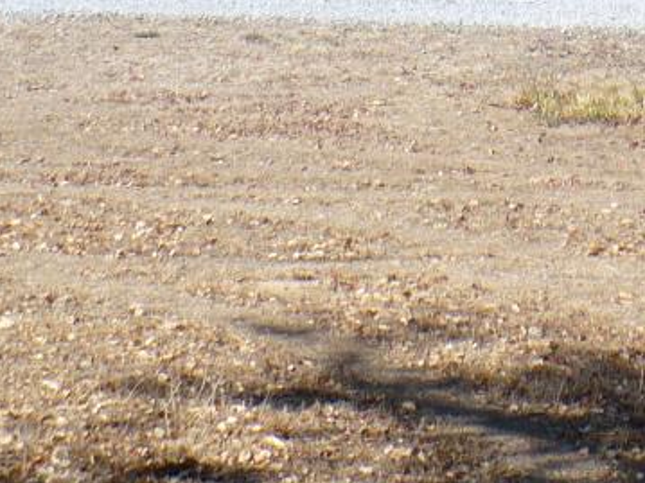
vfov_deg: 10.9
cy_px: -205
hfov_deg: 14.8
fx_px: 2459
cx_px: 589
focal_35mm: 132
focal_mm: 6.1
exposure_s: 1/800
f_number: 2.8
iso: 100
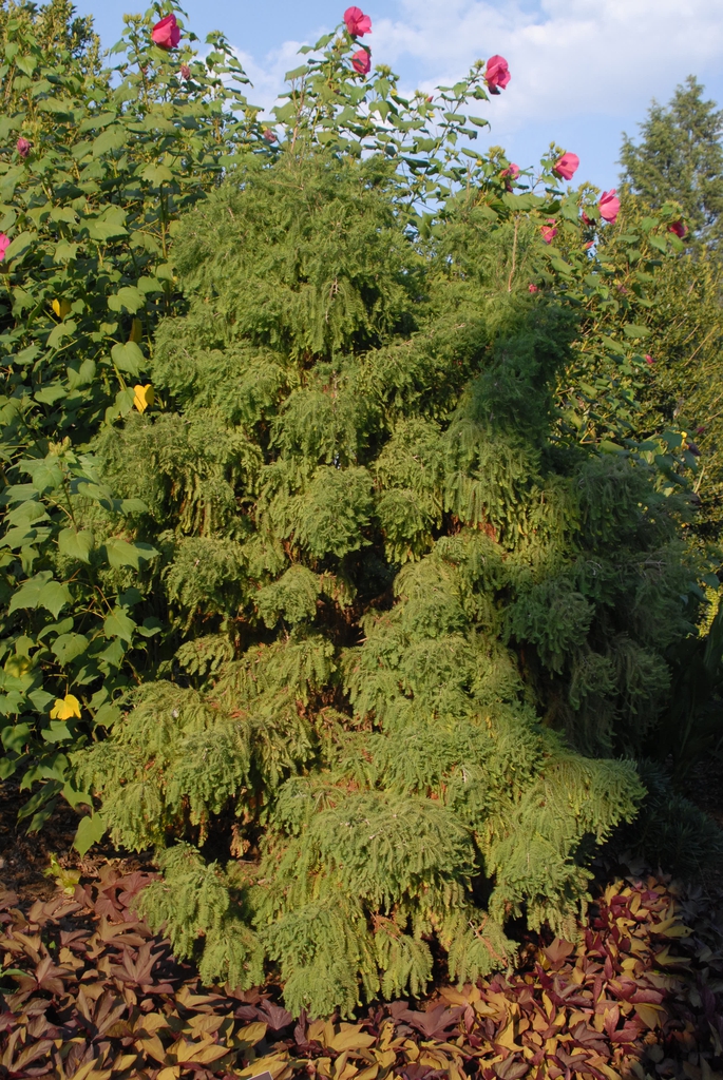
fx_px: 1262
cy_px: 540
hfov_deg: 32.0
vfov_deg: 46.4
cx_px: 362
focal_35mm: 42
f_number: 8
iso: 400
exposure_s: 1/250
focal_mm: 28
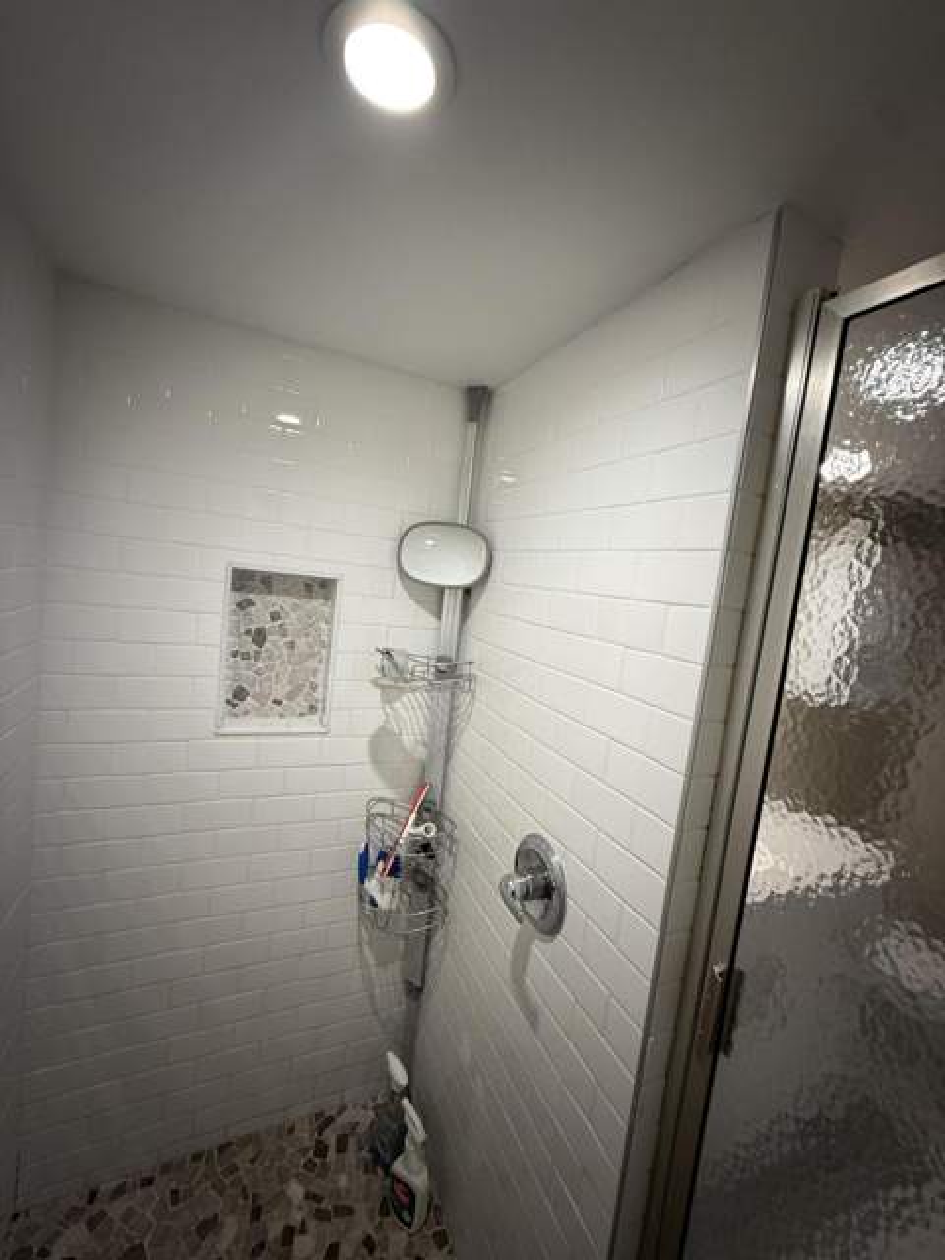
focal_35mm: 14
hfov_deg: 85.7
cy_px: 630
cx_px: 472
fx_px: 510
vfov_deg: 102.1
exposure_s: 1/101
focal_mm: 2.22
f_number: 2.2
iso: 125
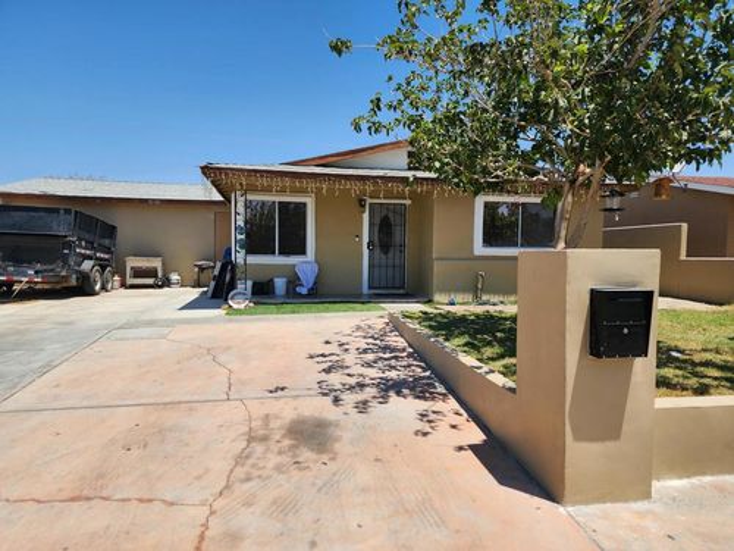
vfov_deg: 58.9
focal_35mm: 23
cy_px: 276
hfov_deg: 73.9
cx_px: 367
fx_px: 488
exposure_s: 1/1300
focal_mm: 6.4
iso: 12
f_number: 1.8
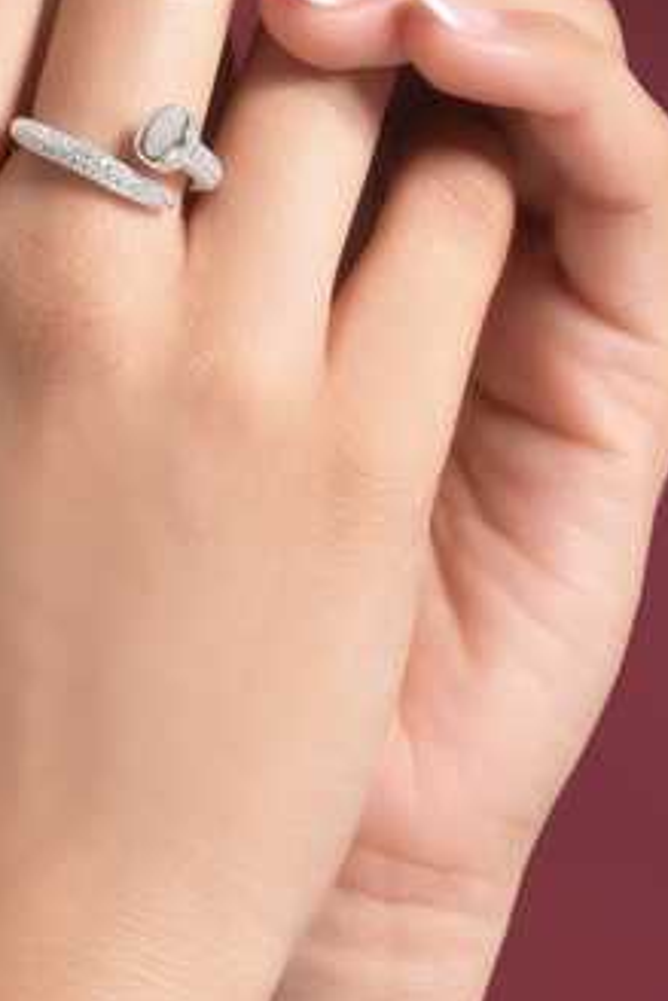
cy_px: 322
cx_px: 210
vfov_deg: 10.7
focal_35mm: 192
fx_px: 5338
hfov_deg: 7.2
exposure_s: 1/160
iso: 500
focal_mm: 120
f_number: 9
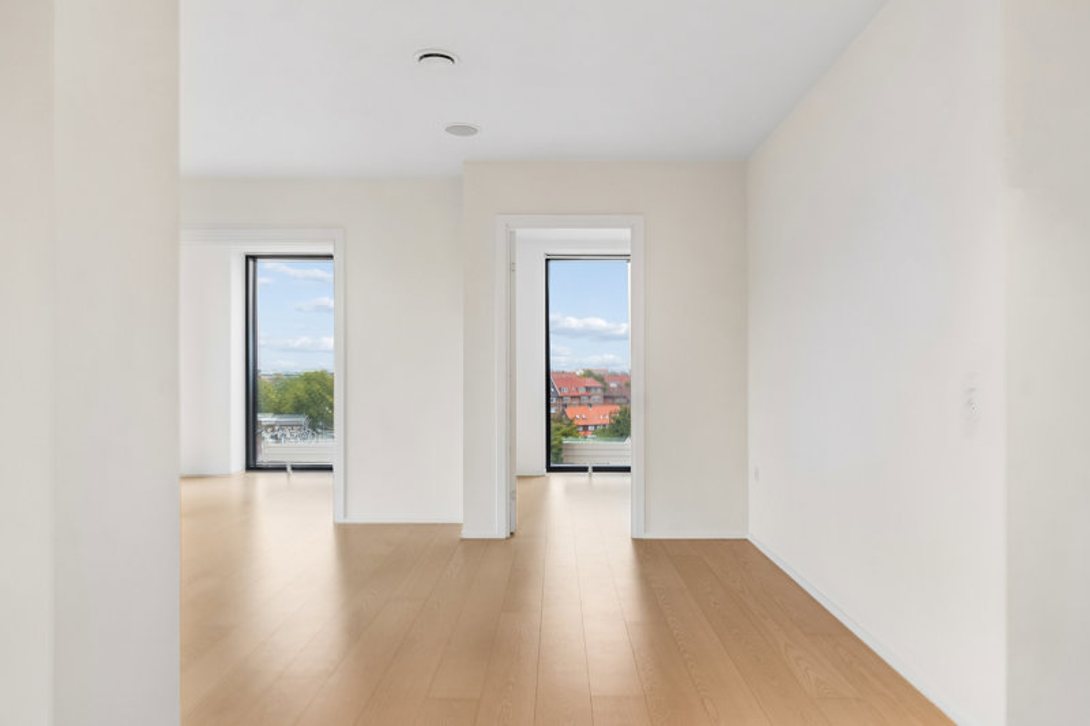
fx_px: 749
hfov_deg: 72.1
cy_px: 363
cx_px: 545
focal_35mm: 25
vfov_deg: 51.7
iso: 200
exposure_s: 1/4
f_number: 8
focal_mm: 16.5
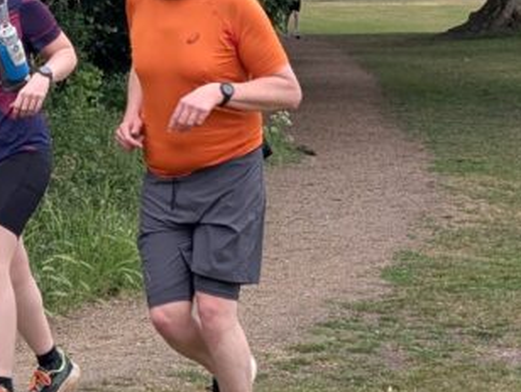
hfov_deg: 11.6
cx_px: -269
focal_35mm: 163
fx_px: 2457
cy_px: 129
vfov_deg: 9.1
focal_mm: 6.9
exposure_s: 1/244
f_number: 1.68
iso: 20
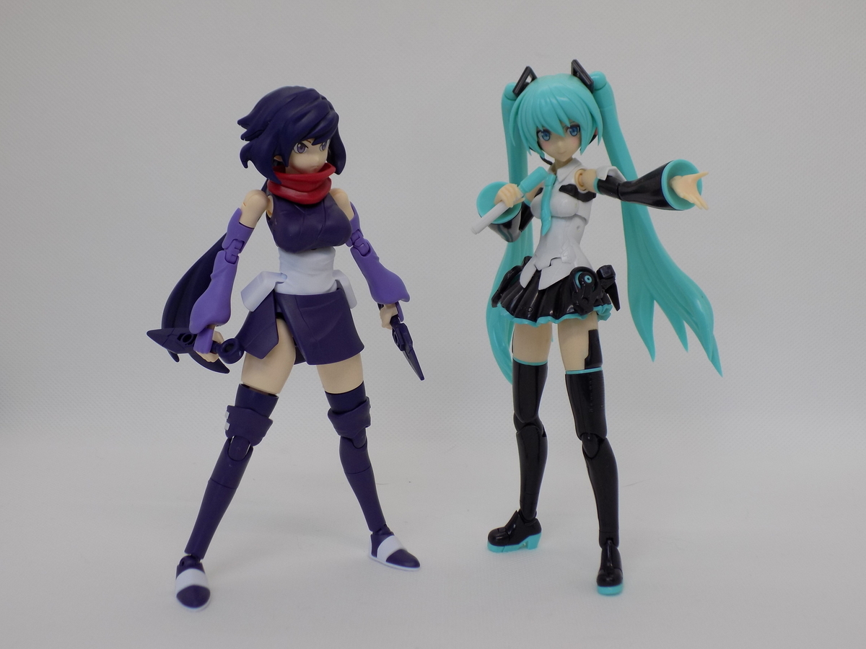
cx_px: 433
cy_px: 324
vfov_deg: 31.5
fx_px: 1151
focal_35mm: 46
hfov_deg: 41.2
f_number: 3.7
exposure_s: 1/50
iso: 80
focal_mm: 8.1
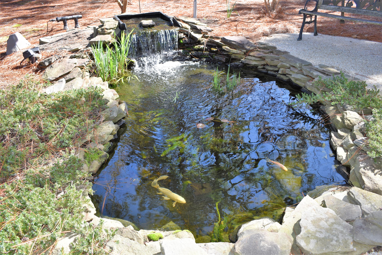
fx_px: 350
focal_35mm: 33
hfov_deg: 57.2
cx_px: 191
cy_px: 128
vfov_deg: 40.0
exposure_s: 1/125
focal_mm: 22
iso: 100
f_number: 5.6
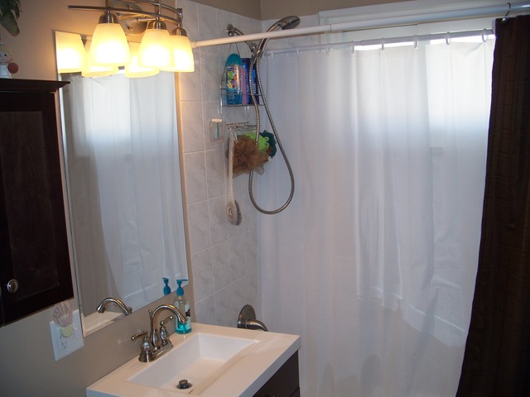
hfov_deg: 50.1
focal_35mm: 37
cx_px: 265
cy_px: 198
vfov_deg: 38.7
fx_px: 567
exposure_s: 1/60
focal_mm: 7.8
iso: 80
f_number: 2.8
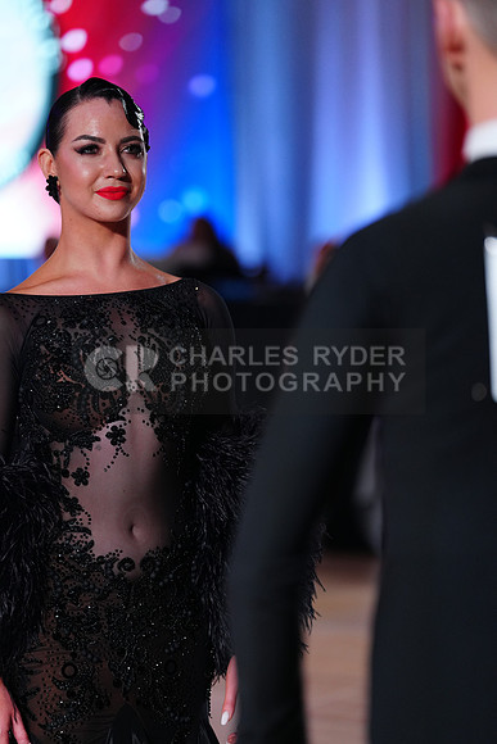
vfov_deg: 14.3
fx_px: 2959
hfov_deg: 9.6
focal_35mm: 143
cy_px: 372
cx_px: 248
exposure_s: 1/500
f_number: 2.8
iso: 1600
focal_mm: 143
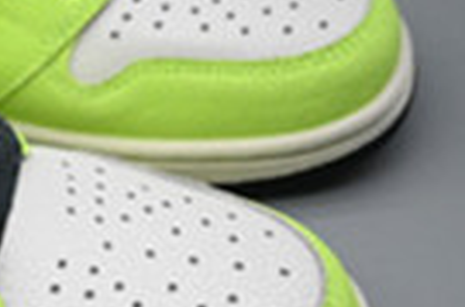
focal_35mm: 117
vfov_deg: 11.6
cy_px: 31
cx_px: -158
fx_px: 1504
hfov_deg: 16.5
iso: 4500
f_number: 4.8
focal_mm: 31.5
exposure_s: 1/5000
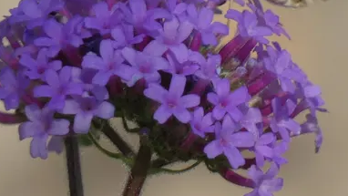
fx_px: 8684
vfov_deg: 1.3
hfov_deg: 2.3
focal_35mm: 941
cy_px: 18
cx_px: 190
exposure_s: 1/160
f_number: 5.6
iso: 80
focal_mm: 92.3
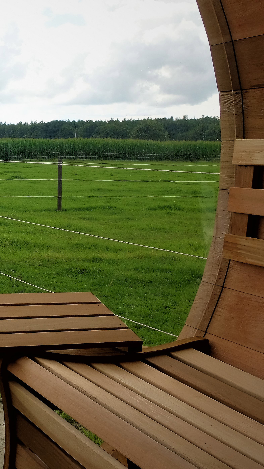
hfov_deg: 17.7
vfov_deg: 35.4
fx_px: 734
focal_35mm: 59
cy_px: 208
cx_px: -163
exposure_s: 1/80
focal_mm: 18.5
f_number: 11
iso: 400
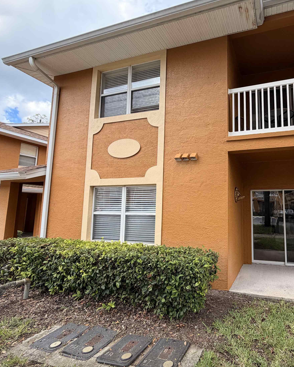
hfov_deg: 66.6
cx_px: 219
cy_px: 183
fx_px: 207
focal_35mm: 19
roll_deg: +1.1
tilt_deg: +7.6
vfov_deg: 83.3
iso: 50
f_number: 2.2
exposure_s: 1/386
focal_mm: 2.22
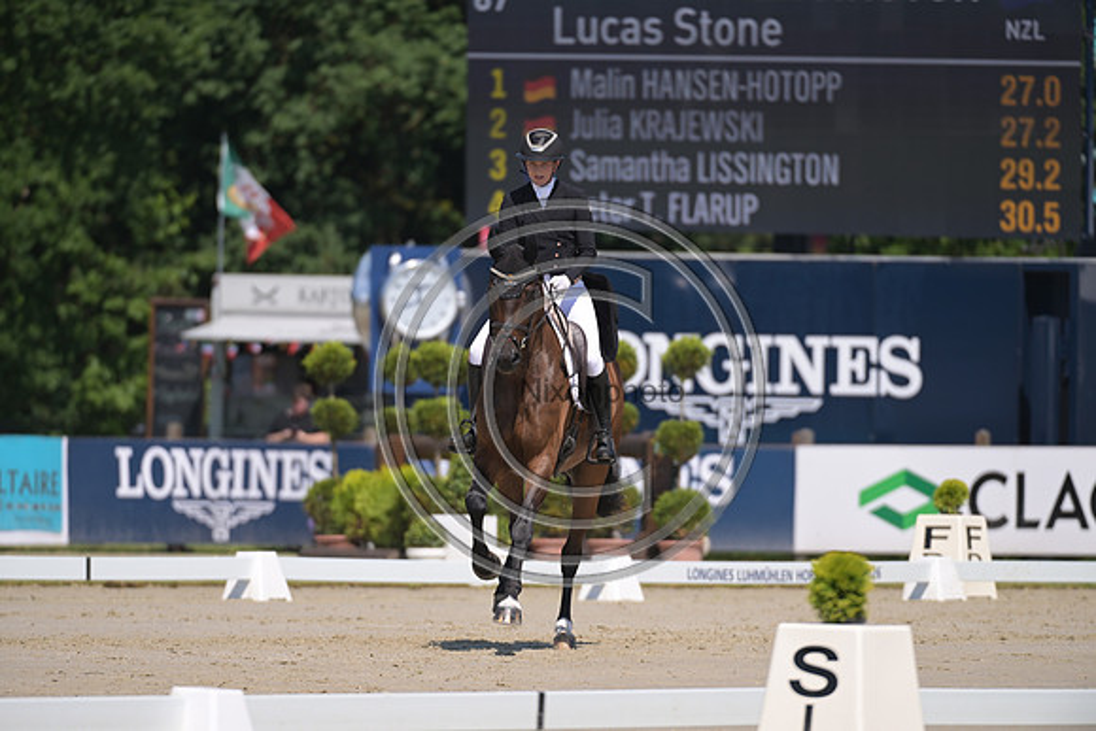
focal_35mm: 400
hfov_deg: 5.2
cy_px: 366
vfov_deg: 3.4
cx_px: 548
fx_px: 12180
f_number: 5
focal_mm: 400
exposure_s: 1/1250
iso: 180
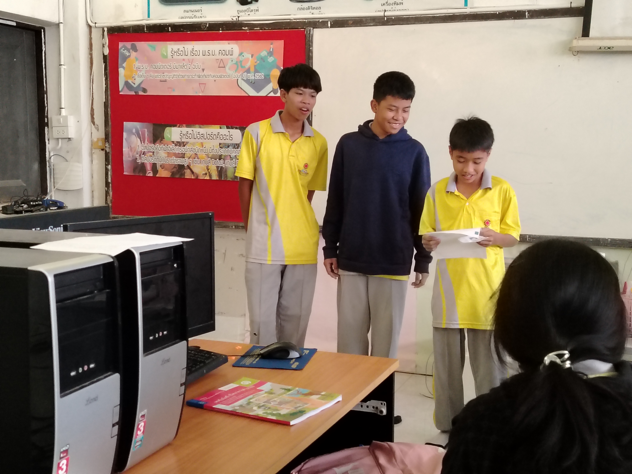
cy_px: 237
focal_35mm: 48
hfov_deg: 39.7
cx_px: 316
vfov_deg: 30.3
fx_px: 876
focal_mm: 5.25
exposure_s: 1/100
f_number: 1.75
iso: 3244
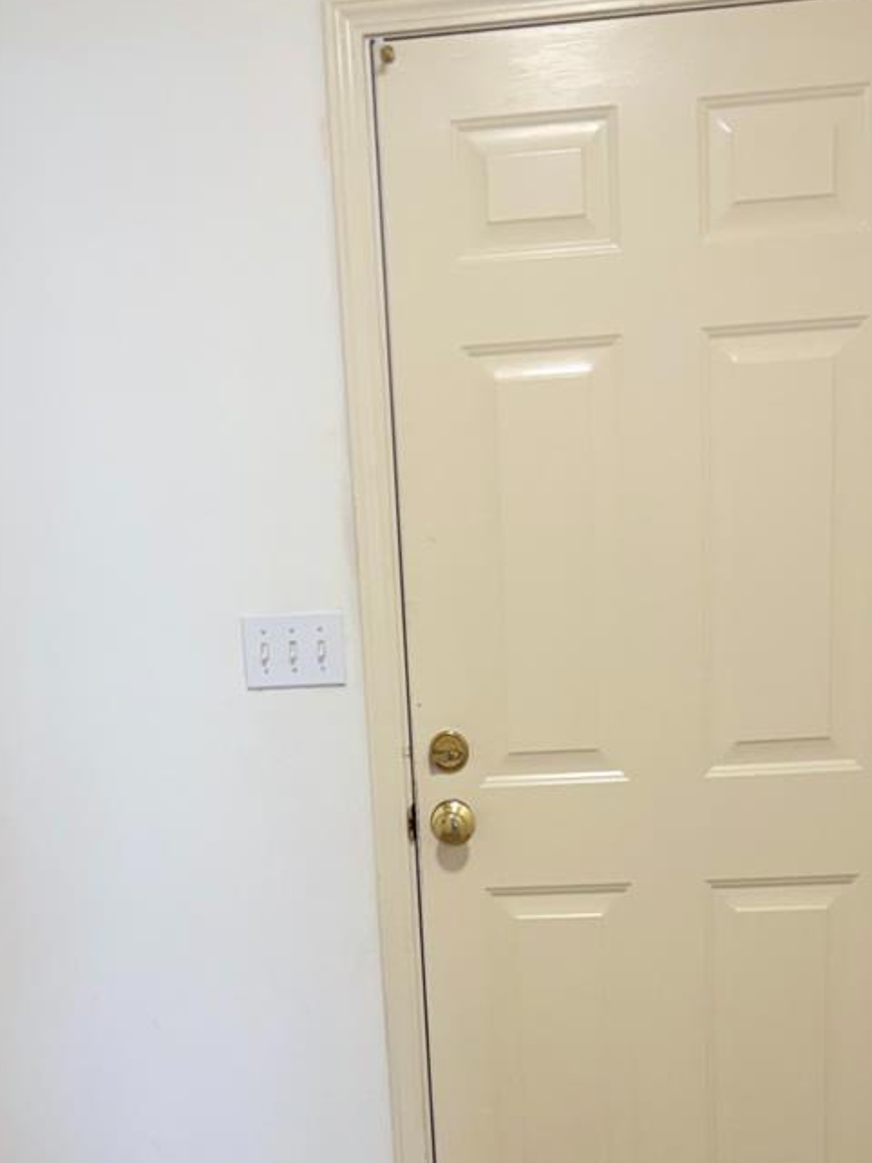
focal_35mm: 56
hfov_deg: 26.1
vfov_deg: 32.3
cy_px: 1098
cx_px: 426
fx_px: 1882
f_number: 1.78
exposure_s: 1/120
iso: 125
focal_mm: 6.76
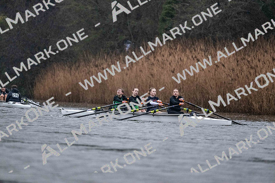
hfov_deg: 5.2
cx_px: 138
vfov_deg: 3.4
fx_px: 3056
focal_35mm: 400
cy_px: 92
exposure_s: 1/1600
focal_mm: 400
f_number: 4.5
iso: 7200
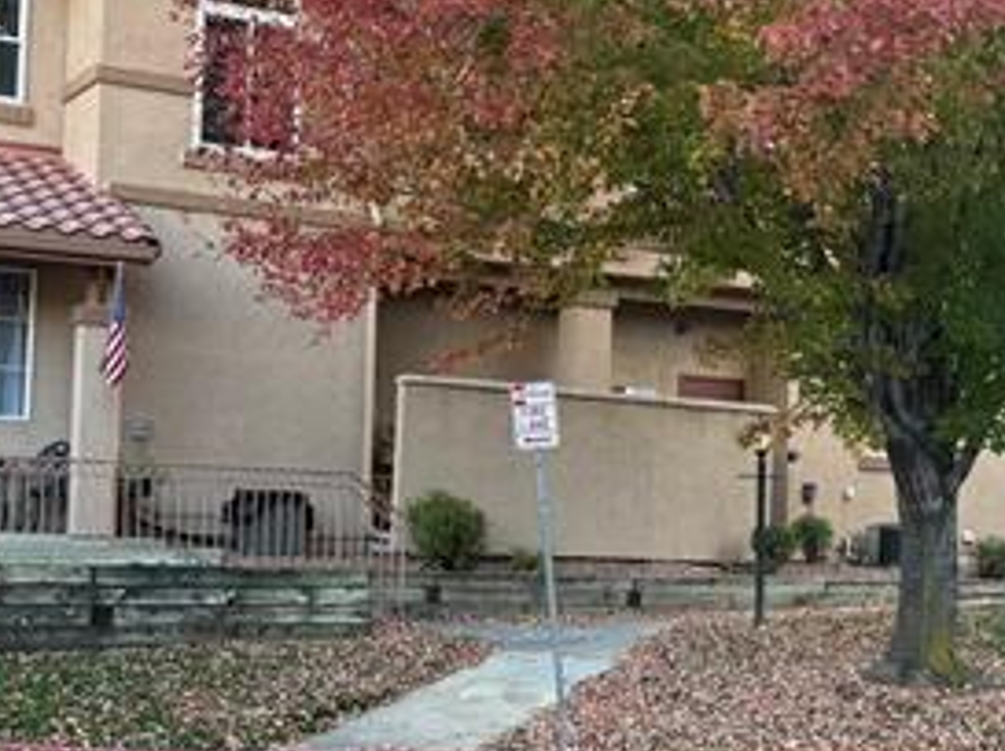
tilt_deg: +7.2
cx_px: 479
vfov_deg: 24.0
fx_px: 1769
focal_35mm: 61
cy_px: 377
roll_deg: -1.2
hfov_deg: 31.7
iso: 100
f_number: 1.6
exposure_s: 1/236
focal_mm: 5.96
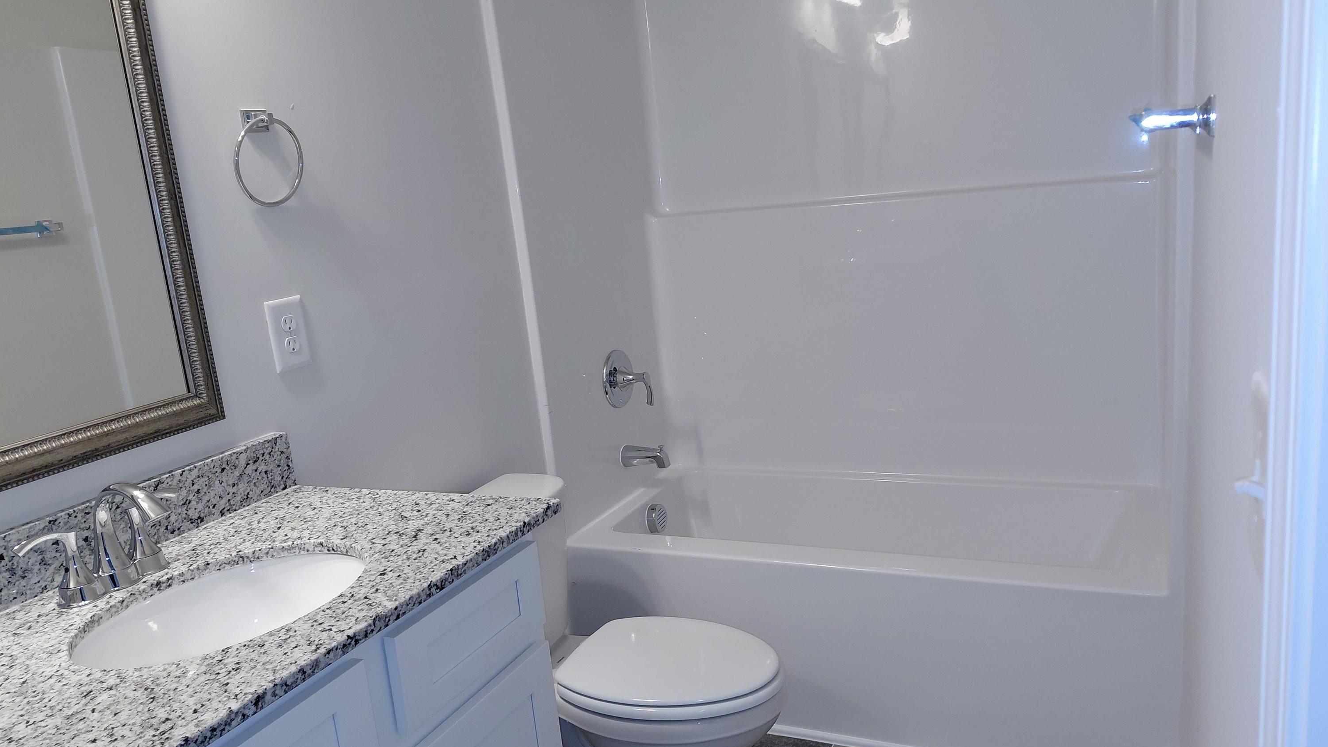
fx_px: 986
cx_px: 675
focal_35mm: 28
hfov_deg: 67.9
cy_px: 398
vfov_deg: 41.5
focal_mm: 4.69
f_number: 1.8
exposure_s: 1/120
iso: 200
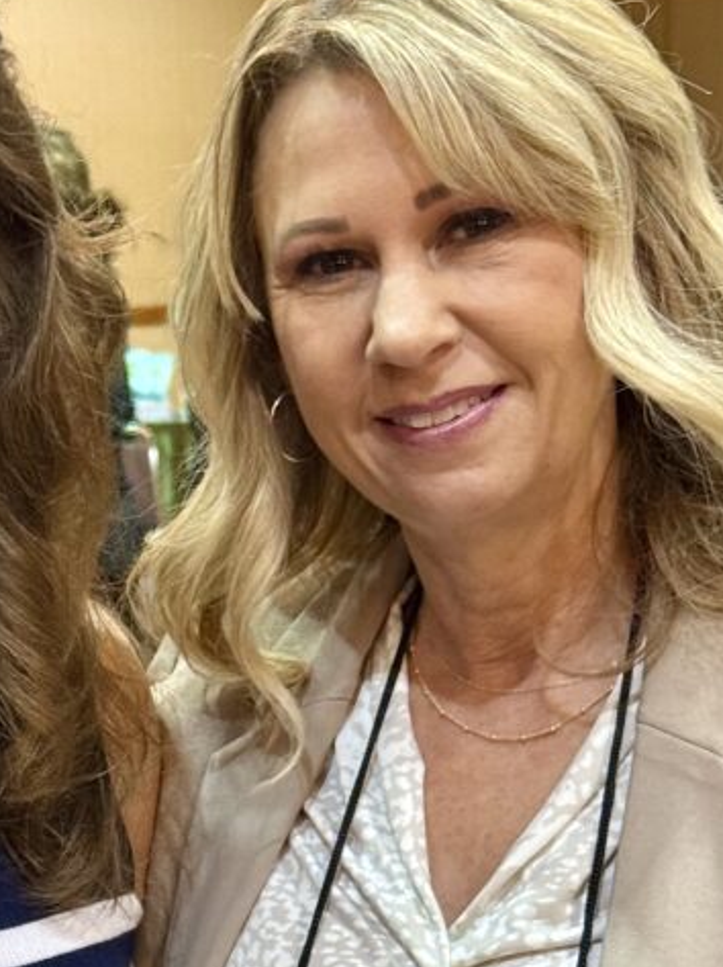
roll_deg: +2.9
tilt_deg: -10.4
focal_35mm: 104
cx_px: 157
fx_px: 2900
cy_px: 820
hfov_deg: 14.1
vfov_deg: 18.7
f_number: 1.78
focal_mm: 6.76
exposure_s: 1/40
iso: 500
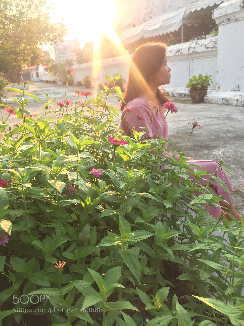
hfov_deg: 48.2
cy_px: 163
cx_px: 122
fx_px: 273
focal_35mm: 29
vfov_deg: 61.7
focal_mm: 4.15
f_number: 2.2
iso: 32
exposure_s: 1/108
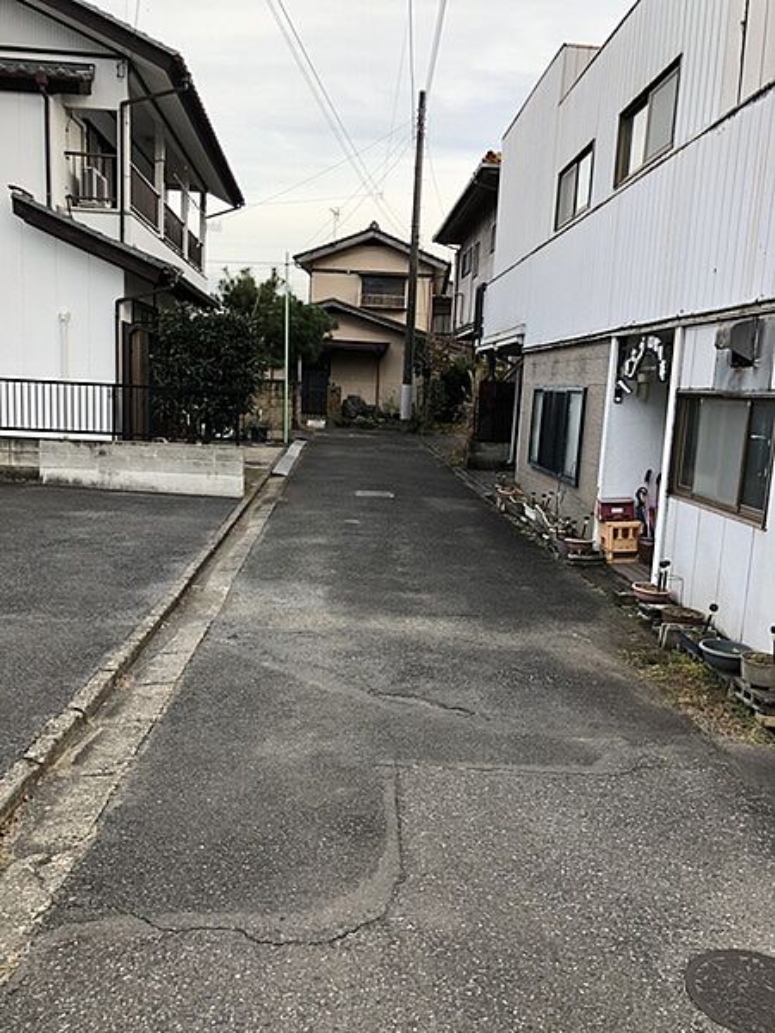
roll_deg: -2.0
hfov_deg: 49.7
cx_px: 388
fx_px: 836
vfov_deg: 63.4
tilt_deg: -5.7
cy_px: 516
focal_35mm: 28
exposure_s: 1/123
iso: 20
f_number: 1.8
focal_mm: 3.99
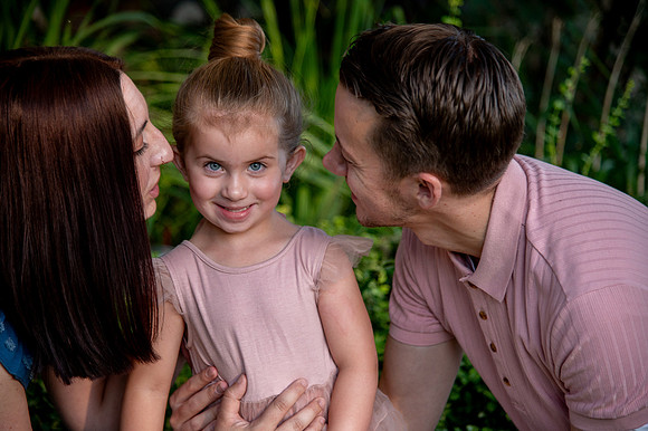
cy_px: 216
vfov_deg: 13.7
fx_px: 1799
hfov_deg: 20.4
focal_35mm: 100
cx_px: 324
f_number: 4
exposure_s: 1/400
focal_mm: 100
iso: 640
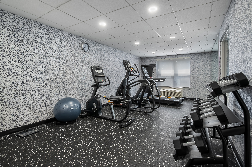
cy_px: 84
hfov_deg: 93.3
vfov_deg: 70.4
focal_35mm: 17
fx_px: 119
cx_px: 126
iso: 400
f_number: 8
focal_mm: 17
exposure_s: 1/4
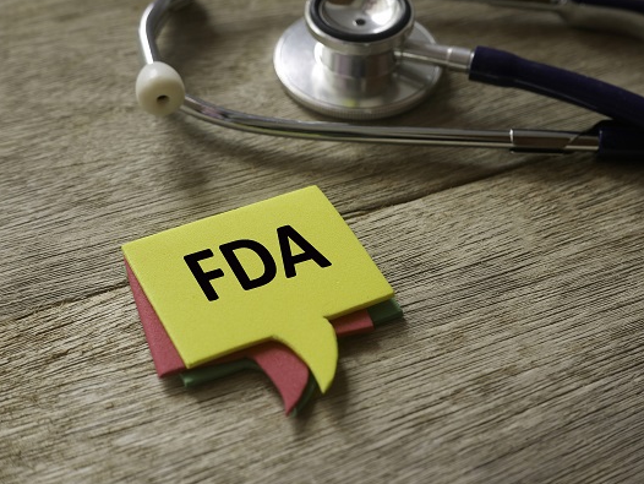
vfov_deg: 18.7
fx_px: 1470
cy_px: 242
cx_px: 356
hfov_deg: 24.7
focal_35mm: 79
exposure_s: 1/125
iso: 200
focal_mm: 32.6
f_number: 4
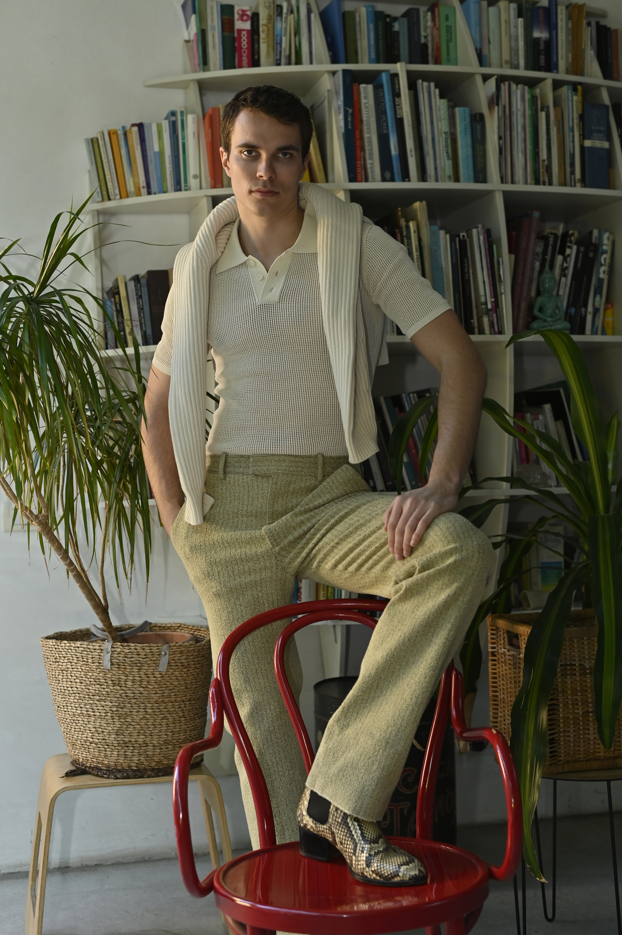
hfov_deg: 27.0
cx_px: 311
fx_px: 1297
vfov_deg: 39.6
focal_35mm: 50
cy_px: 468
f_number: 3.5
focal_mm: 50
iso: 400
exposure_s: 1/160
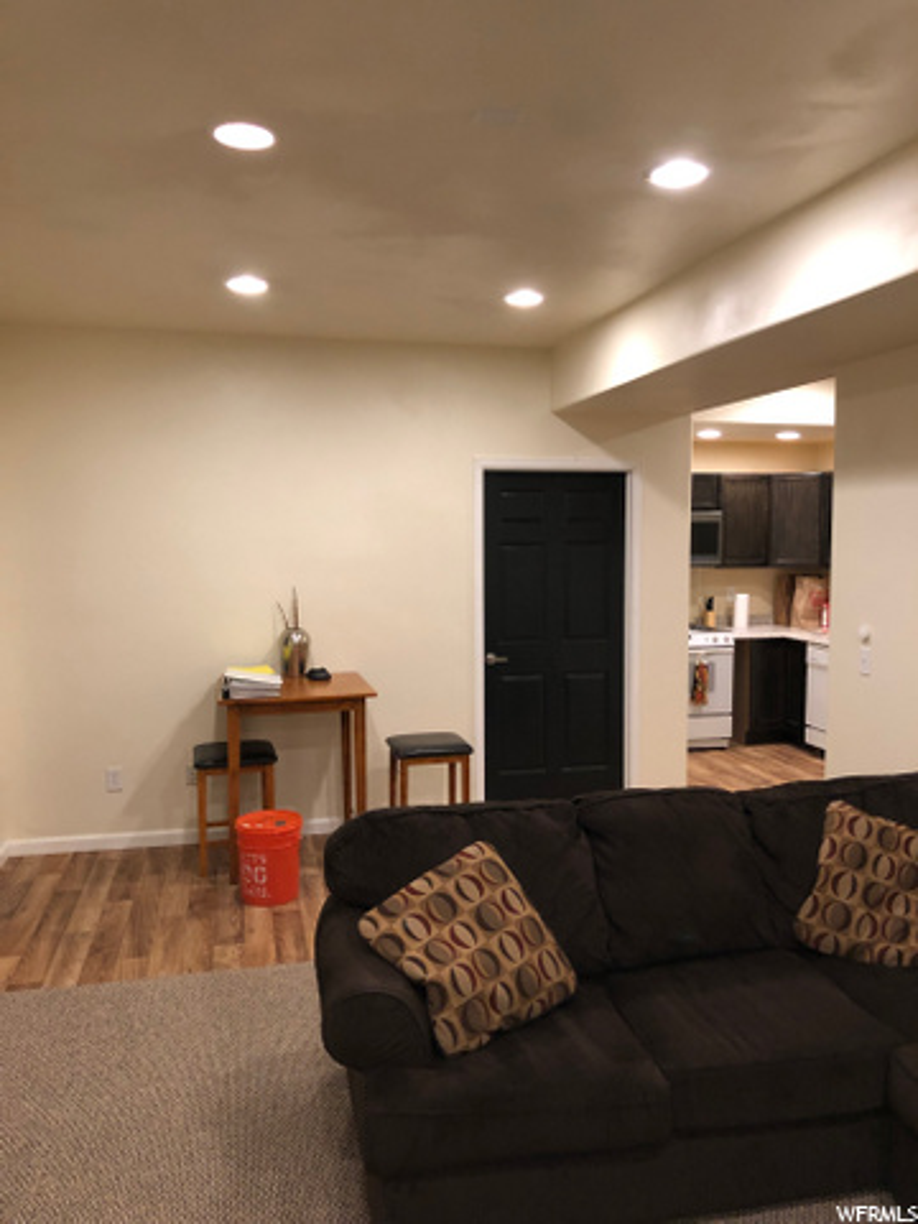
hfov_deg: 49.7
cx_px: 459
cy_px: 612
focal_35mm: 28
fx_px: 990
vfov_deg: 63.4
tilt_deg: -2.2
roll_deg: +0.4
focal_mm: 4
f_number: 1.8
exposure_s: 1/15
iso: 80
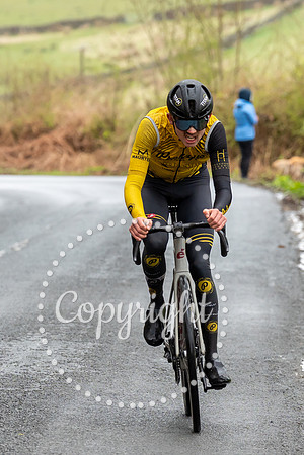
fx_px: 4053
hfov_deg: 4.3
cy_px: 171
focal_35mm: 320
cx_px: 205
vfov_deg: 6.4
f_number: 3.5
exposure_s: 1/1000
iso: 1000
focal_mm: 119
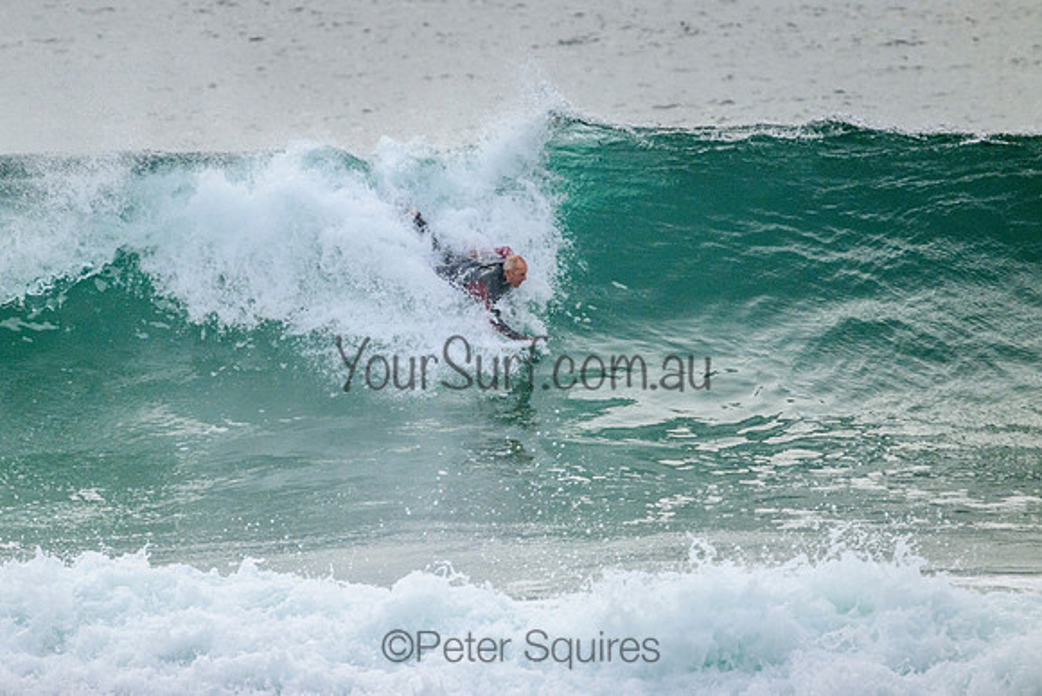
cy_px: 324
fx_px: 25838
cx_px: 461
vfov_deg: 1.5
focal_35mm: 892
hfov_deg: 2.3
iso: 2000
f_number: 11
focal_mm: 800
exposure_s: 1/2000
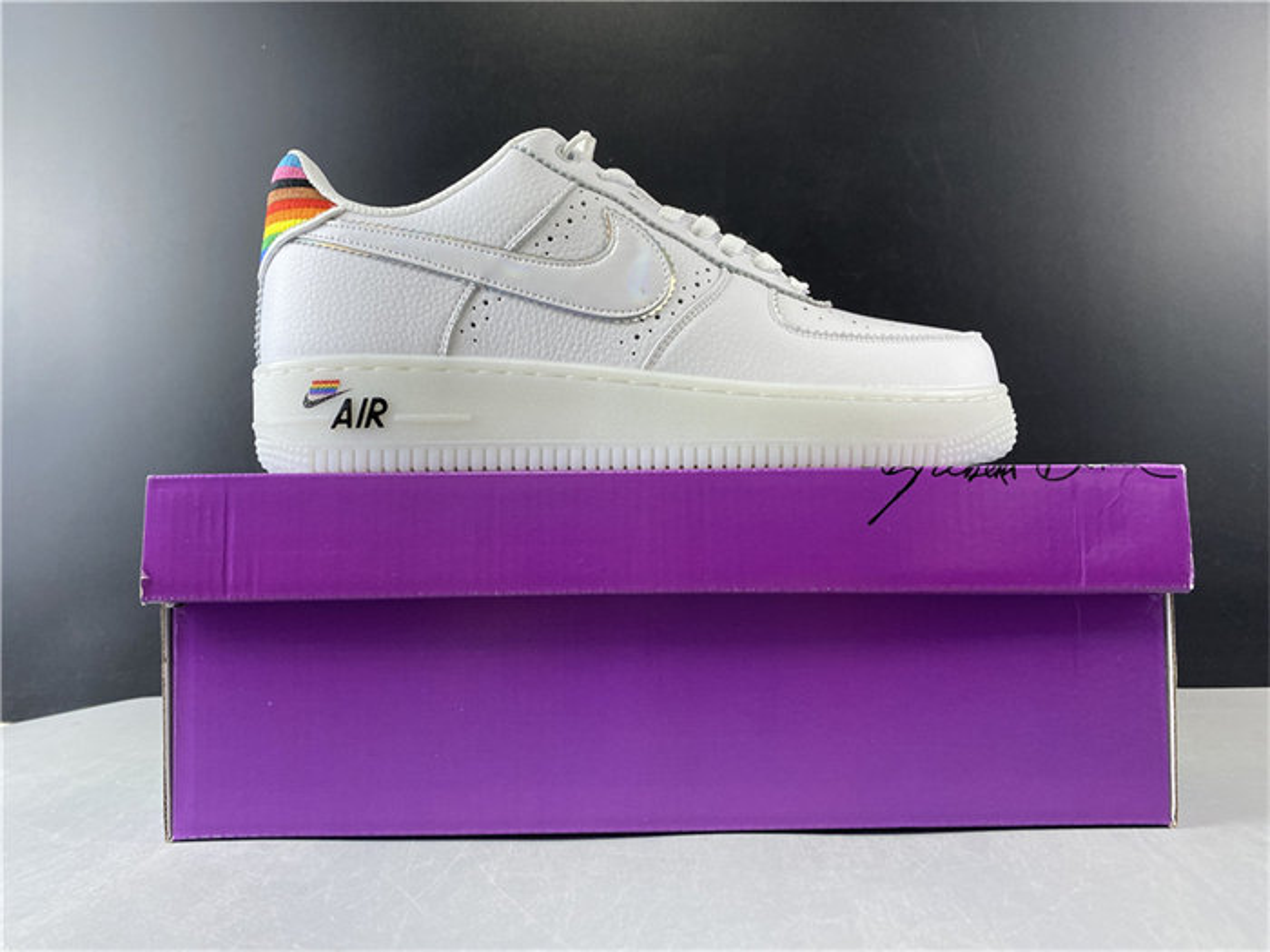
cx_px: 635
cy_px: 476
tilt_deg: +2.9
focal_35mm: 26
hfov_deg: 67.3
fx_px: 954
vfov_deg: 53.1
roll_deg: +2.5
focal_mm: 4.25
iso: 100
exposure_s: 1/100
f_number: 1.8
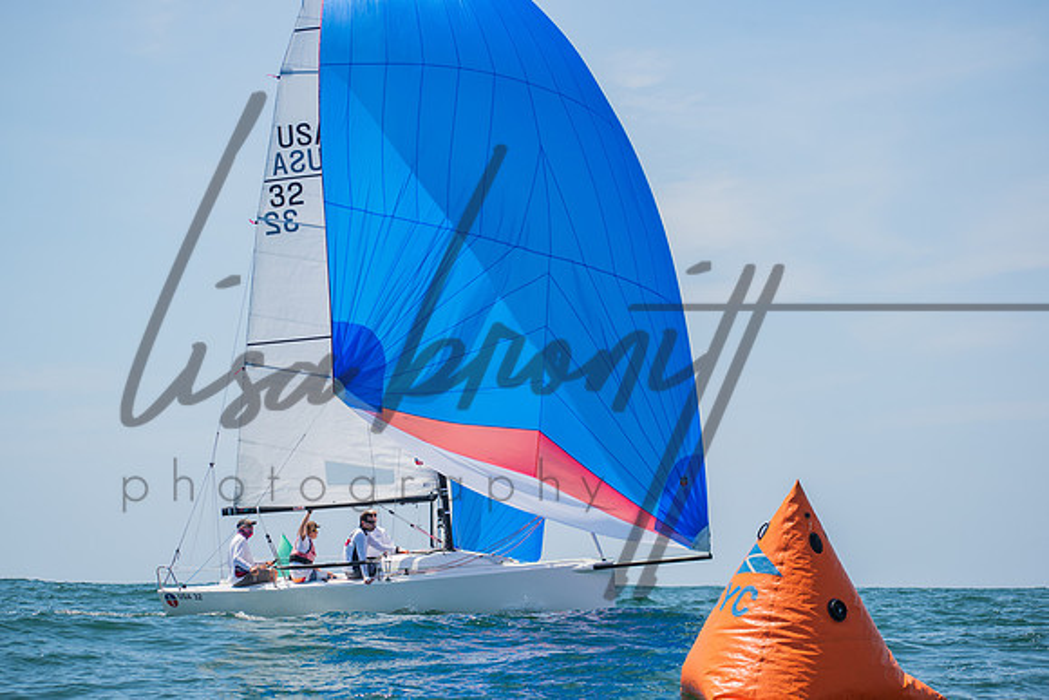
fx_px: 3656
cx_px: 524
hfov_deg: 16.3
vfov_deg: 10.9
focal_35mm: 125
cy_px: 350
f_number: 6.3
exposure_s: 1/1000
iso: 200
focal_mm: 82
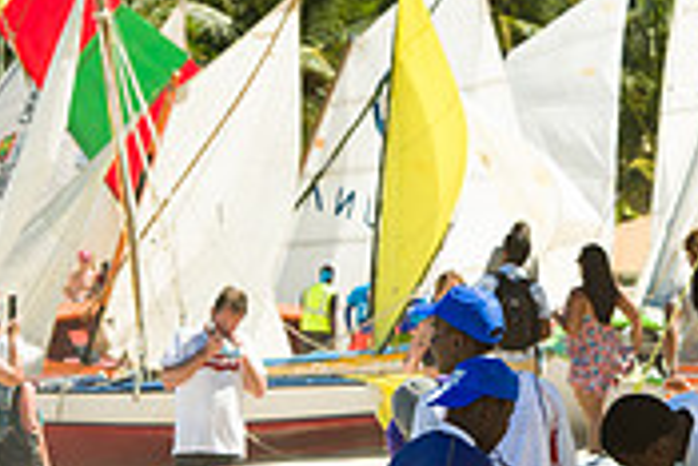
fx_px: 7451
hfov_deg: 5.4
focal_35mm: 384
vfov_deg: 3.6
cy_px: 319
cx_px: 538
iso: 100
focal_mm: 116
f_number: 8
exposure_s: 1/250
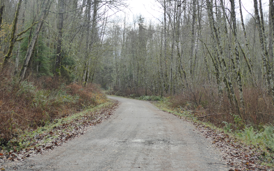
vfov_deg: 21.3
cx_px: 137
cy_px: 72
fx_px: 455
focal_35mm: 61
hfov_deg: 33.5
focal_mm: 9.6
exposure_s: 1/100
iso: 160
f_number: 4.1
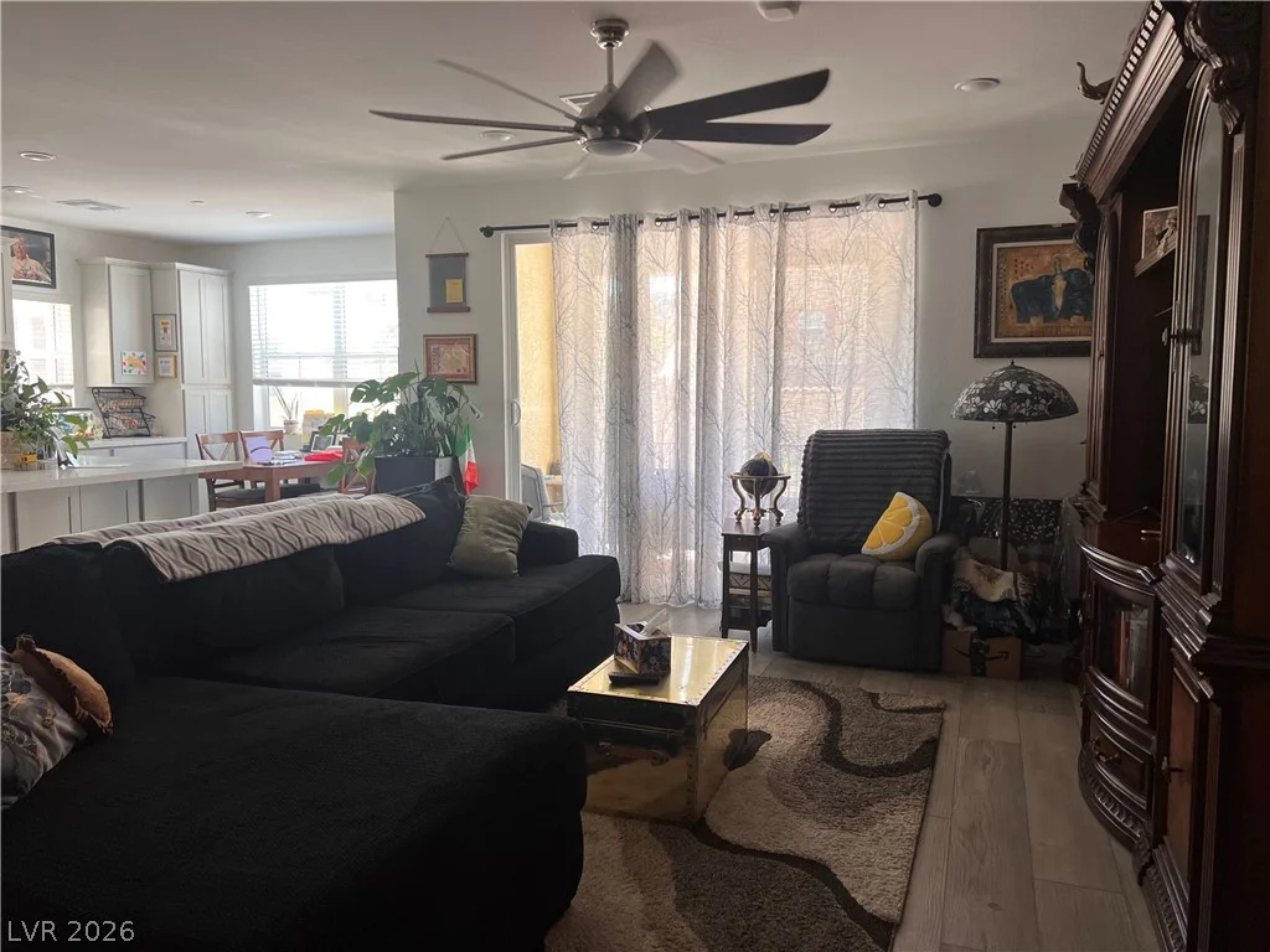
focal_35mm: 26
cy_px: 476
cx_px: 635
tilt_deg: -5.5
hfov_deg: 67.3
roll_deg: -0.3
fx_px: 954
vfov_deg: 53.1
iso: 125
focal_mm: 5.7
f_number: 1.5
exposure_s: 1/120
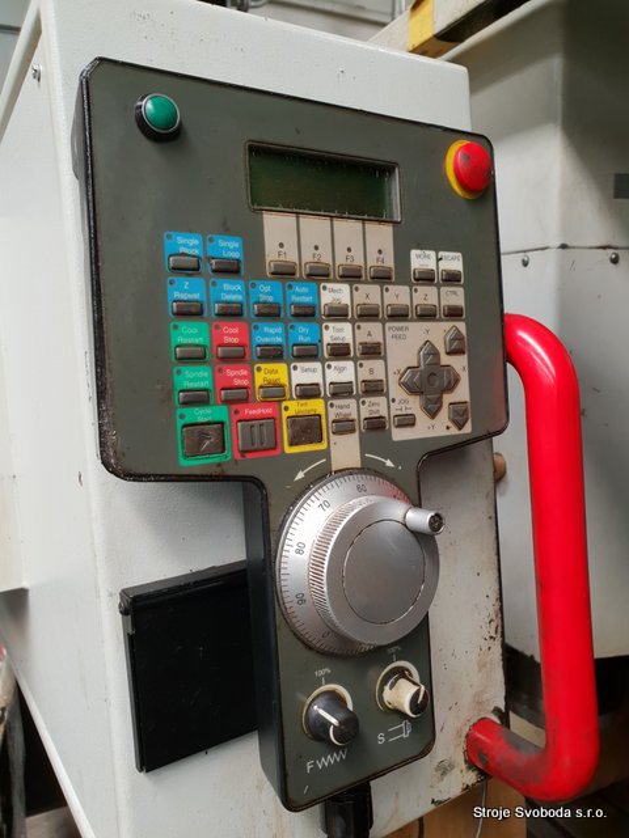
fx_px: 630
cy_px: 419
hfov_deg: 53.1
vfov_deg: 67.3
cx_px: 314
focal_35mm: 26
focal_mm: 4.3
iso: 100
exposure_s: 1/60
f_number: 2.4
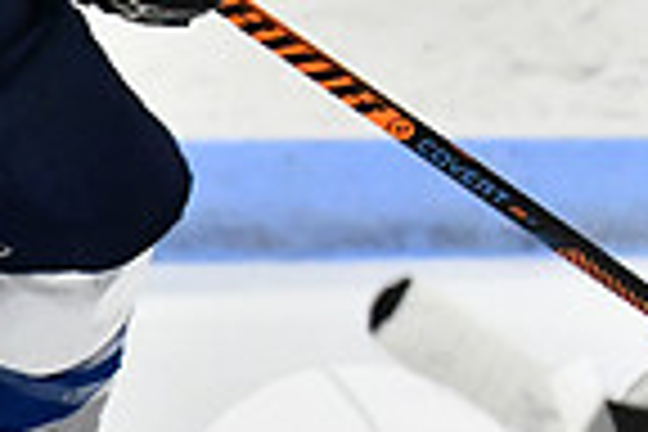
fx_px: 21814
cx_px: 1152
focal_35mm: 1212
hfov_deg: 1.7
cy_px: 106
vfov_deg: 1.1
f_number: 2.8
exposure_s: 1/1600
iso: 8000
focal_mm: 200
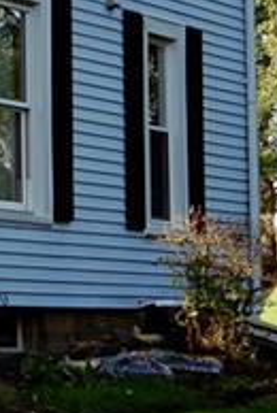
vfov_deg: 9.5
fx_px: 2461
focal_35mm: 214
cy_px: -9
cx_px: -394
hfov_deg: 6.2
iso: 80
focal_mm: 8.9
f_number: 4
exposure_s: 1/200
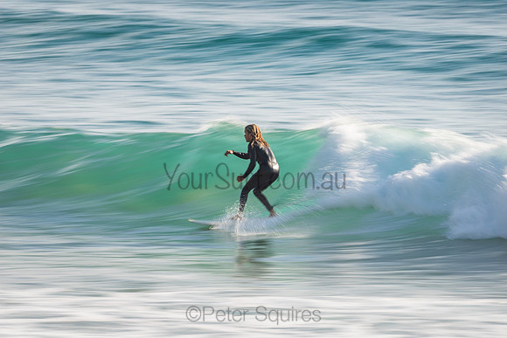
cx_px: 254
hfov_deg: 4.1
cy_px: 169
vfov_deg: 2.8
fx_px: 7043
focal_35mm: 500
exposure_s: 1/20
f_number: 11
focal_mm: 500
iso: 31
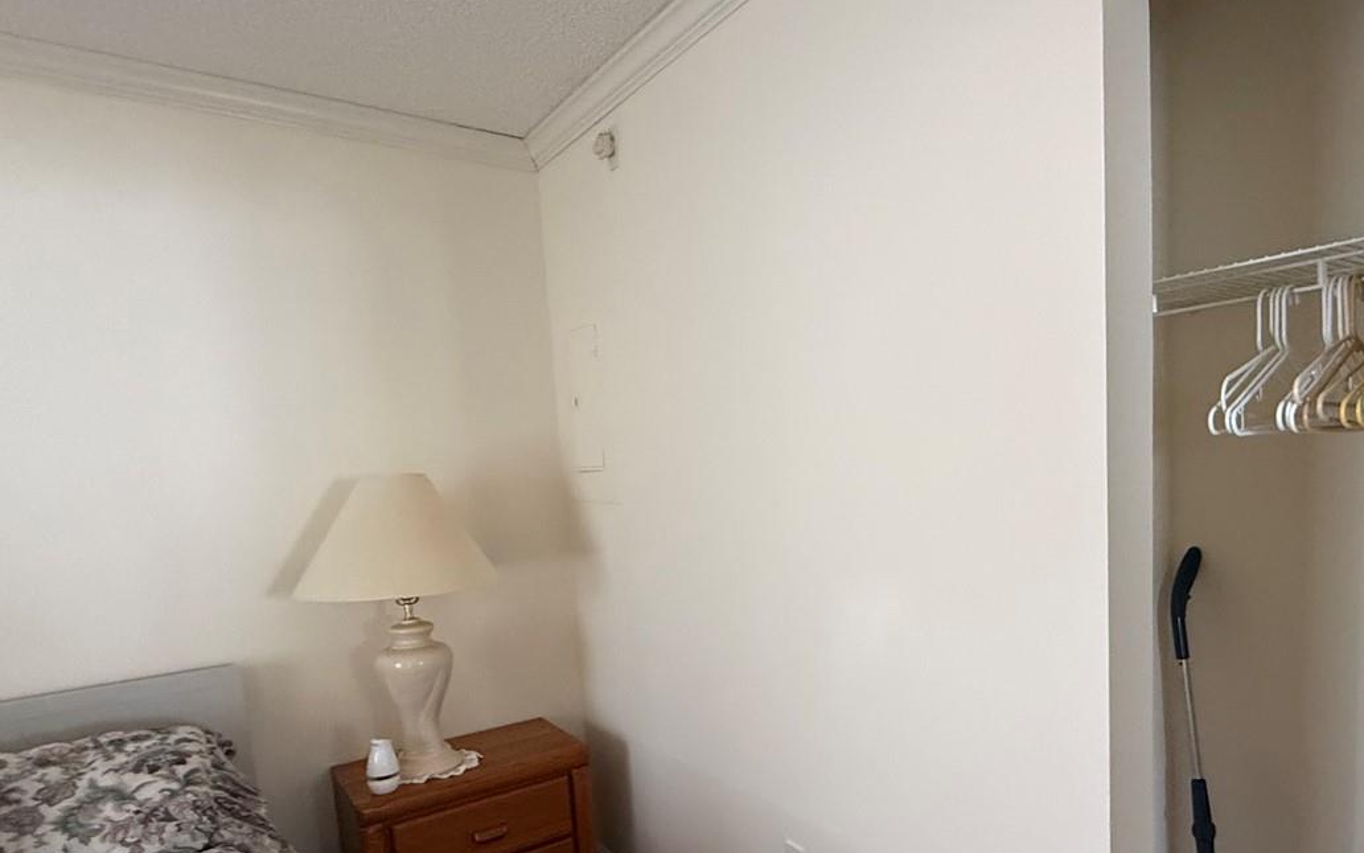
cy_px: 551
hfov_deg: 75.6
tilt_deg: -6.5
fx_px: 855
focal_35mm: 23
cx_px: 867
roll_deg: +2.8
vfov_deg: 52.2
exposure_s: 1/60
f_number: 2.2
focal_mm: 2.22
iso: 640
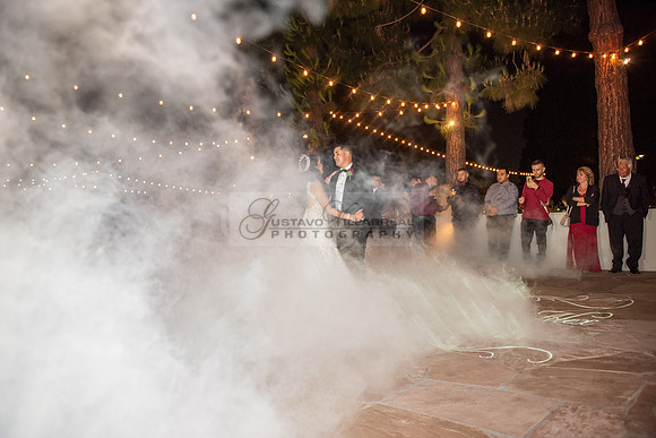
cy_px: 219
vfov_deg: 53.2
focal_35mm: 24
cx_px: 328
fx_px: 437
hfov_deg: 73.7
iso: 1250
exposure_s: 1/125
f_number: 2.8
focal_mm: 24
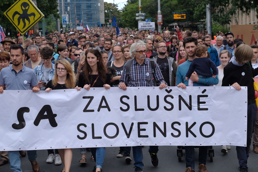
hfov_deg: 27.0
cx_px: 129
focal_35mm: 75
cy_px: 86
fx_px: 537
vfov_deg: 18.2
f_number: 5.6
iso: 500
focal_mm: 50
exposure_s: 1/480
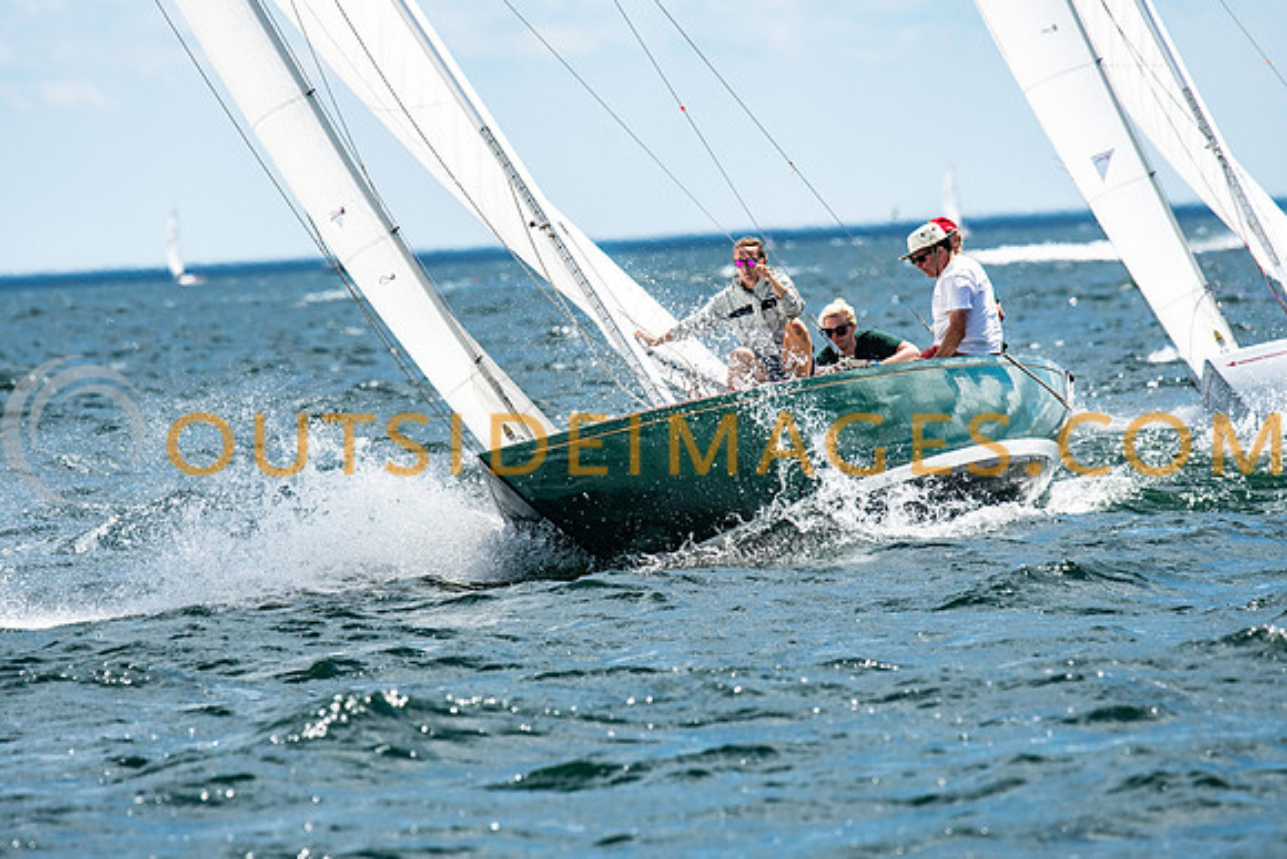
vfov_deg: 3.1
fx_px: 16091
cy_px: 430
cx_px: 644
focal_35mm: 450
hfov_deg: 4.6
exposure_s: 1/2500
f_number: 5.6
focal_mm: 300
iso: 320
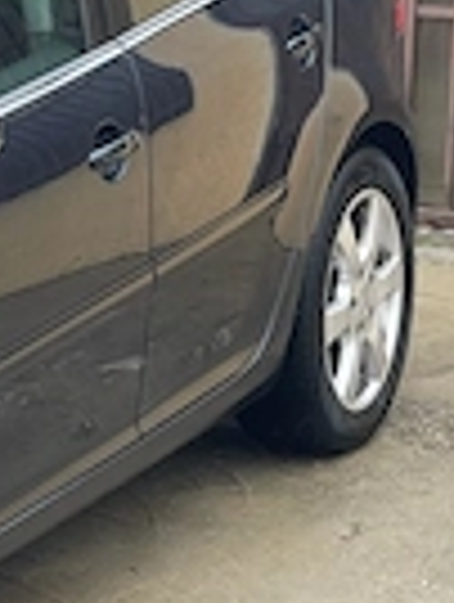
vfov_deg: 10.3
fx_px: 3329
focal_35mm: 191
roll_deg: -2.6
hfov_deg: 7.8
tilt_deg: -11.0
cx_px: 36
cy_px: 508
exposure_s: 1/181
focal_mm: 7.5
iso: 20
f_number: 2.2
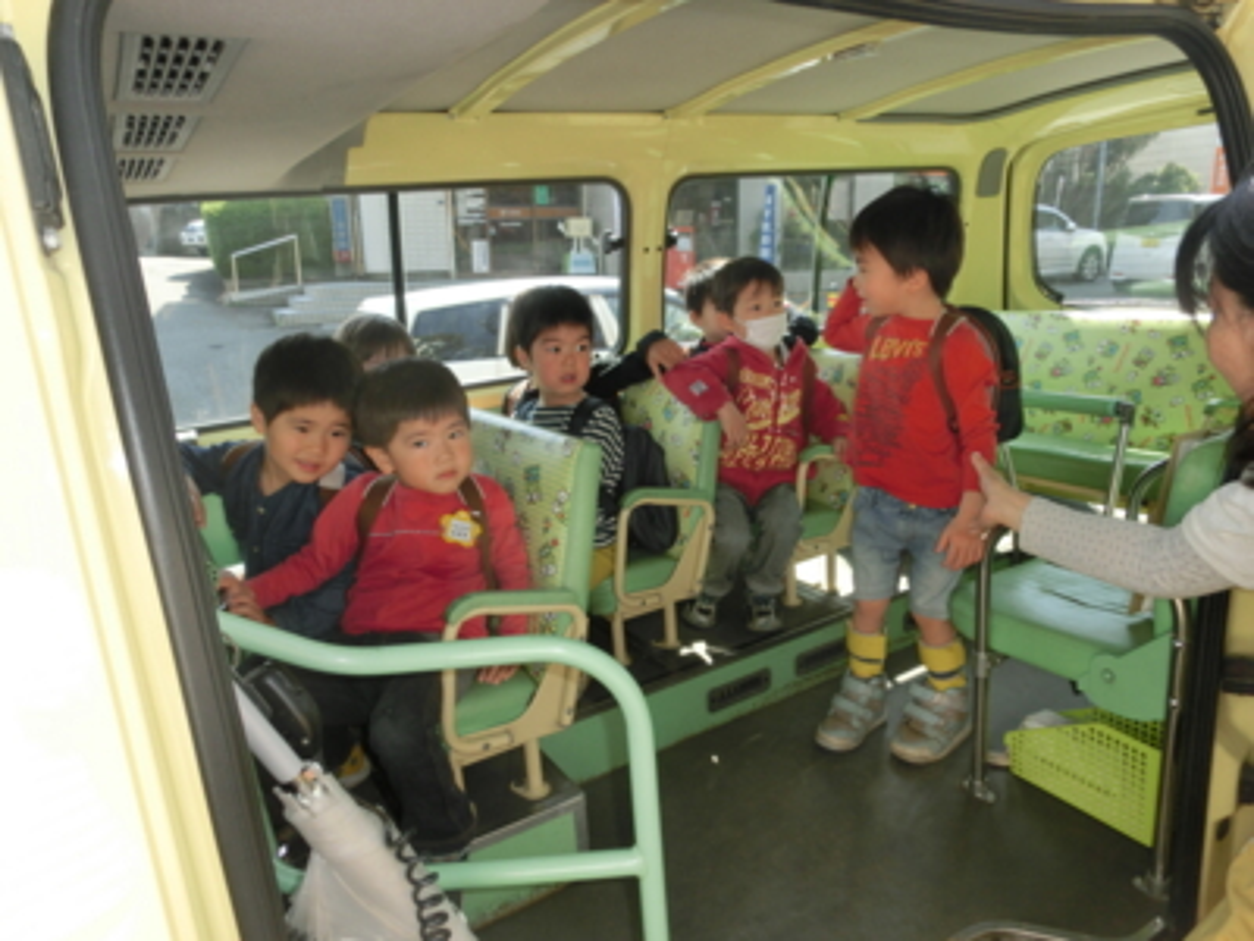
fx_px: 869
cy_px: 470
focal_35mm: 24
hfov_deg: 71.6
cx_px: 627
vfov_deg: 56.8
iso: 80
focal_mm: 4.24
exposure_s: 1/250
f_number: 3
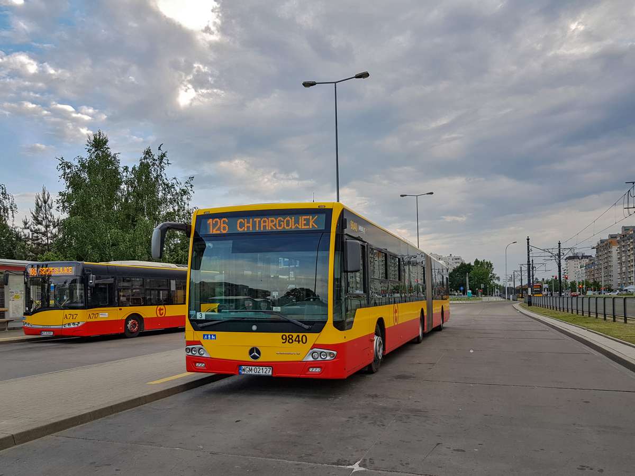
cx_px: 318
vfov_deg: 53.1
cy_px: 238
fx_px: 477
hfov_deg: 67.3
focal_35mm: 26
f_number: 1.7
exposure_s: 1/373
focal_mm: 4.2
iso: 40
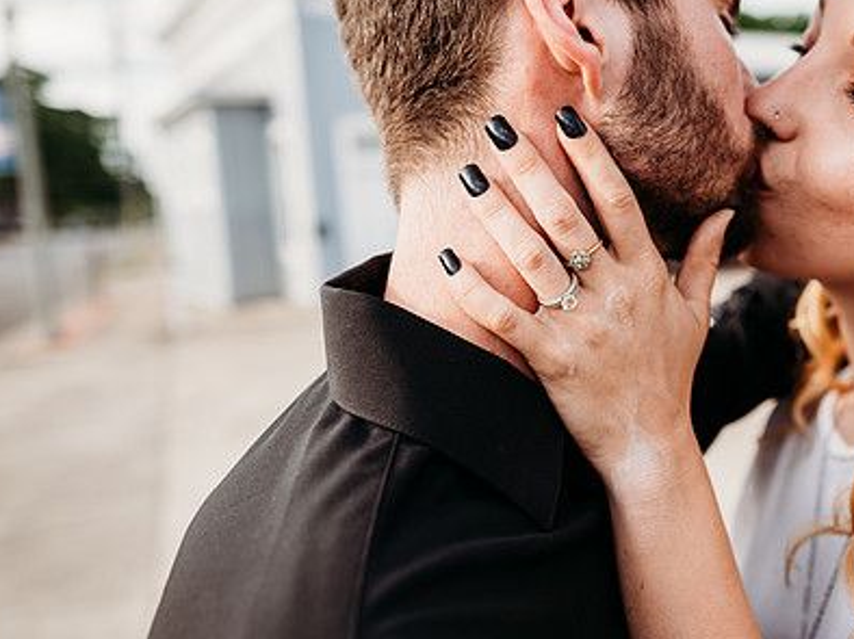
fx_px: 838
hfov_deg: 52.9
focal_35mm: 34
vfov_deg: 41.7
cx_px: 574
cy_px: 298
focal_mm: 24
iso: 100
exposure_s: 1/640
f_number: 2.8
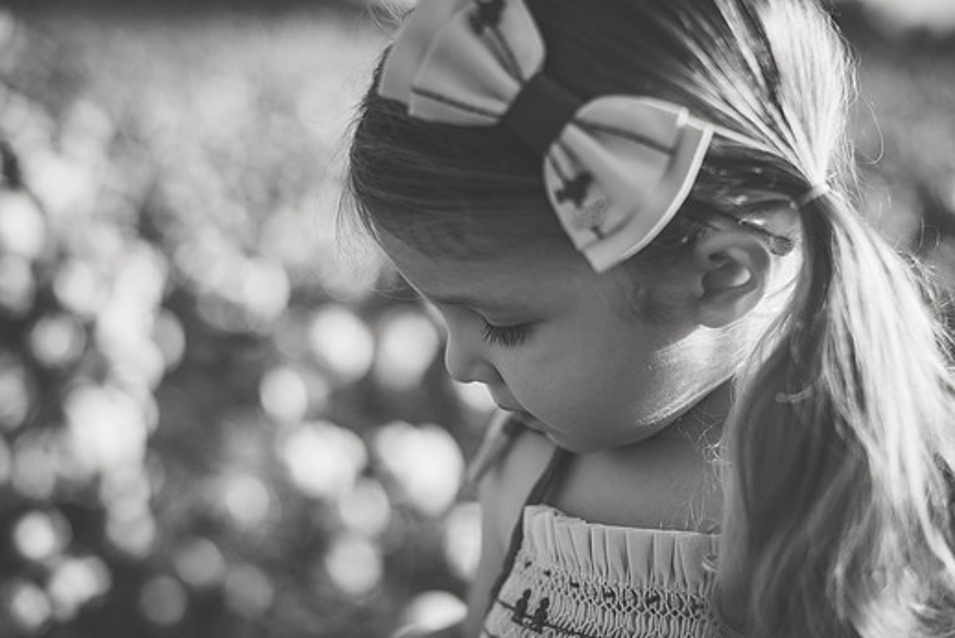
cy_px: 331
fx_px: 1486
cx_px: 509
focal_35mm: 56
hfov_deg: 35.6
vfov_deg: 24.2
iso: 160
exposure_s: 1/3200
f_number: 2.2
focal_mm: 50
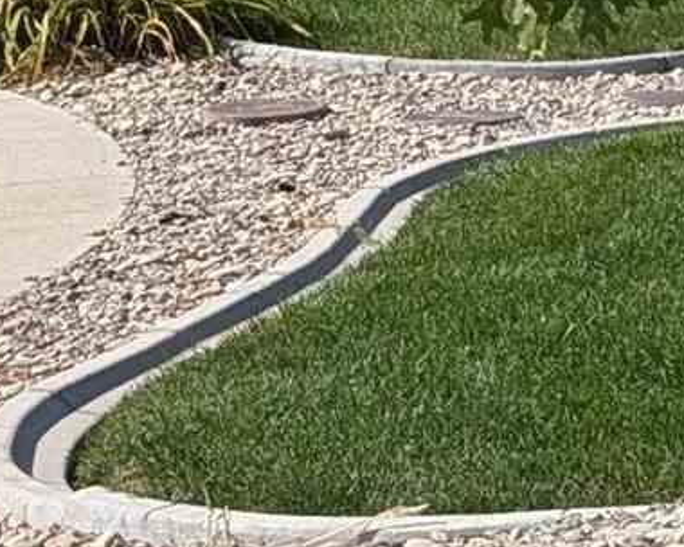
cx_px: 2470
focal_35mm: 189
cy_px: -99
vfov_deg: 8.1
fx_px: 3826
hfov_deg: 7.8
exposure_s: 1/1294
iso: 23
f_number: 1.68
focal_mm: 6.9
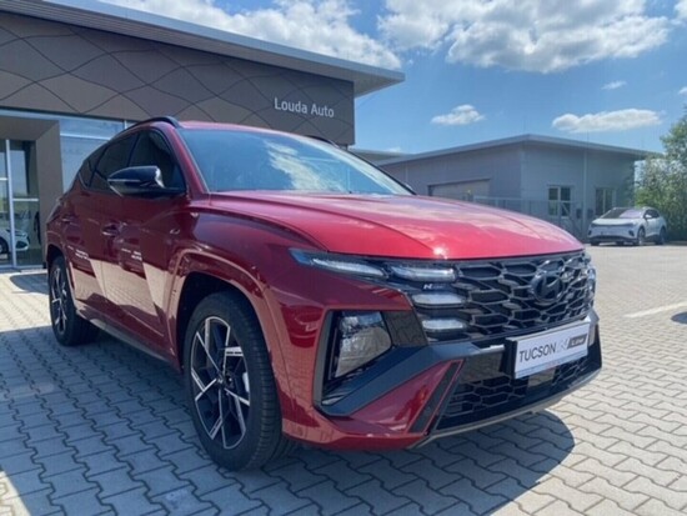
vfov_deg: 53.1
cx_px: 344
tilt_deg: -4.1
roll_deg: +1.4
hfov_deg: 67.3
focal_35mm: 26
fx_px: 516
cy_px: 258
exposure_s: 1/2028
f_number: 1.8
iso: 32
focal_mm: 4.25
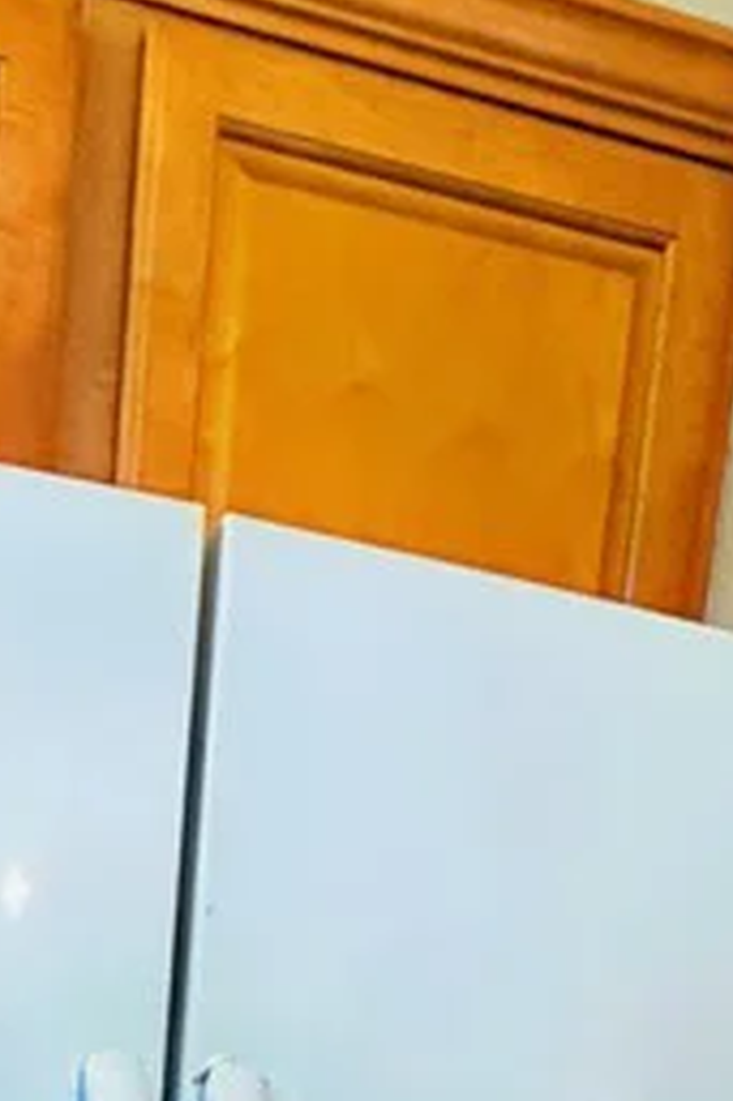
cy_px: 1808
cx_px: 34
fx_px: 1774
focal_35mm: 58
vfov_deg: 23.8
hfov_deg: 22.6
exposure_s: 1/120
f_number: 2.2
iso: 320
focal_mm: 2.22
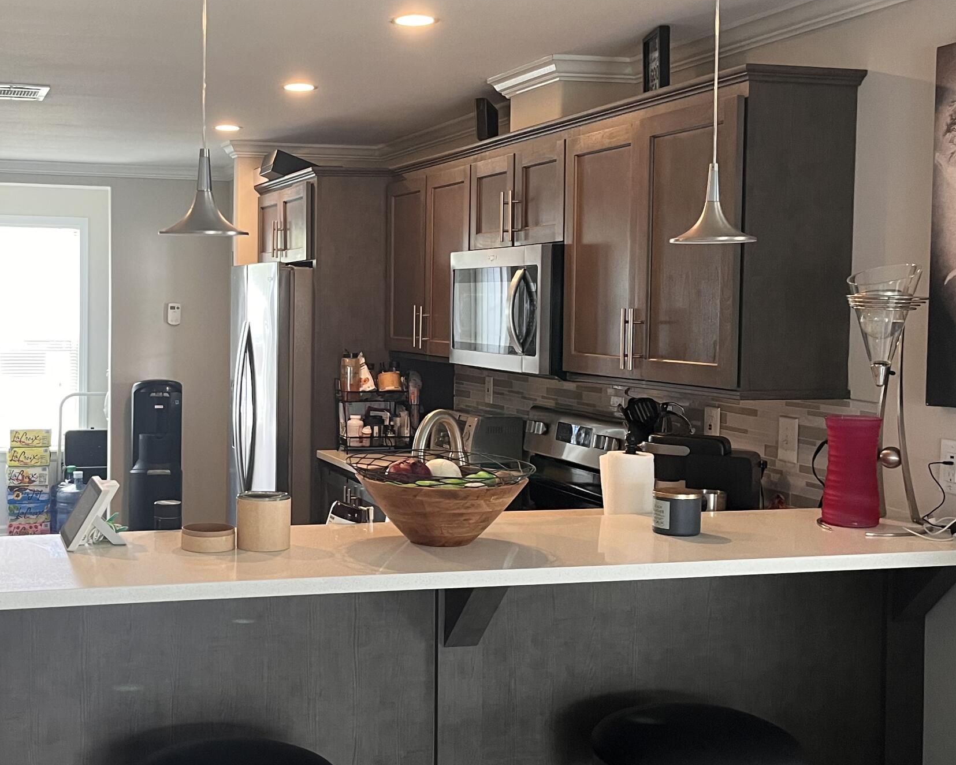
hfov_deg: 39.5
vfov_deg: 32.7
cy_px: 346
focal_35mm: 46
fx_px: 1302
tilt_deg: -2.7
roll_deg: -0.8
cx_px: 266
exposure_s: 1/60
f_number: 1.6
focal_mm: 5.1
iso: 125
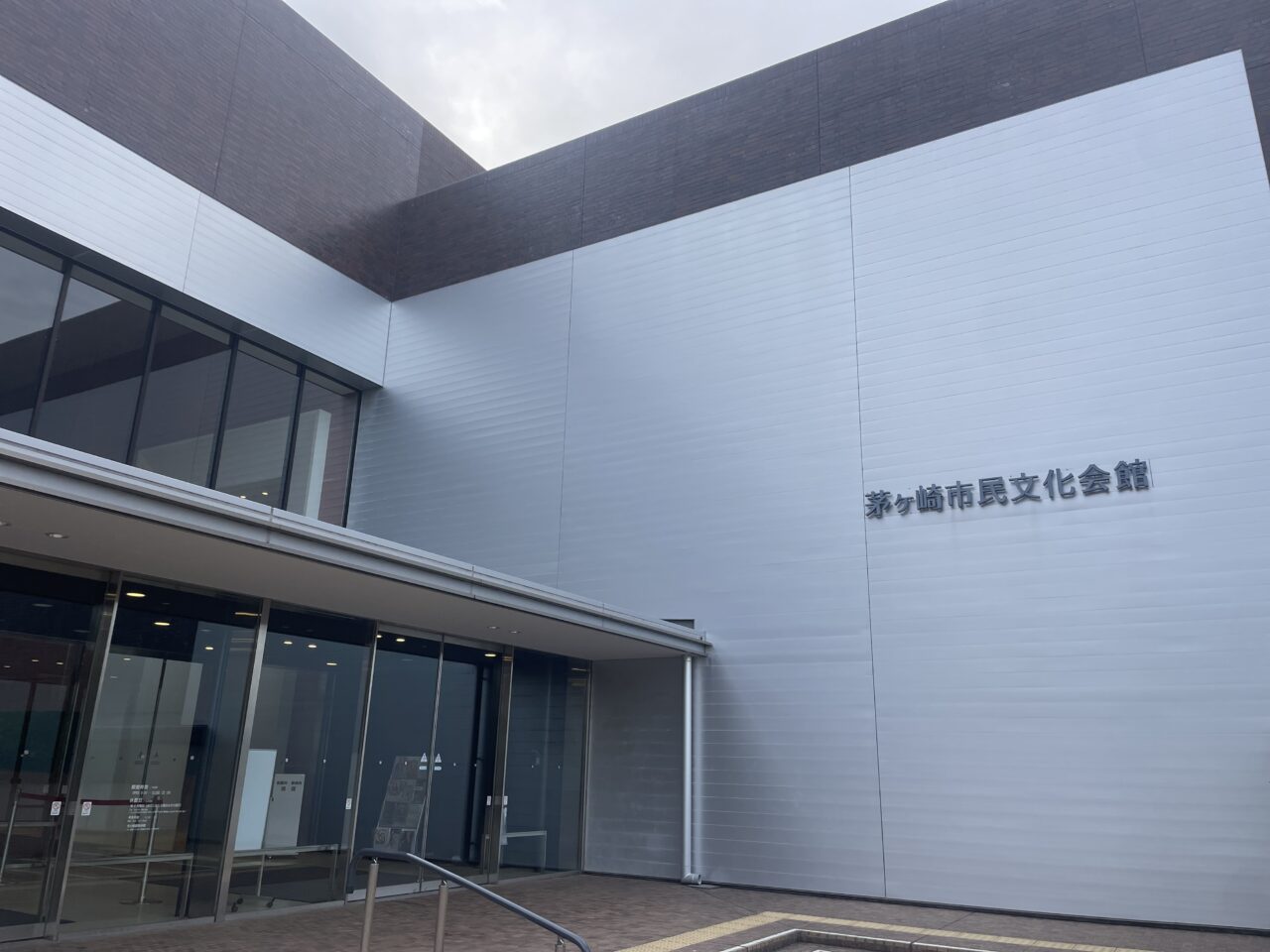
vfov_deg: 53.1
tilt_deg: +18.0
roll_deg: -2.0
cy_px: 476
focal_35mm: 26
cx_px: 635
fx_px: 954
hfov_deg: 67.3
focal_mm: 4.2
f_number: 1.6
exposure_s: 1/1887
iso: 50
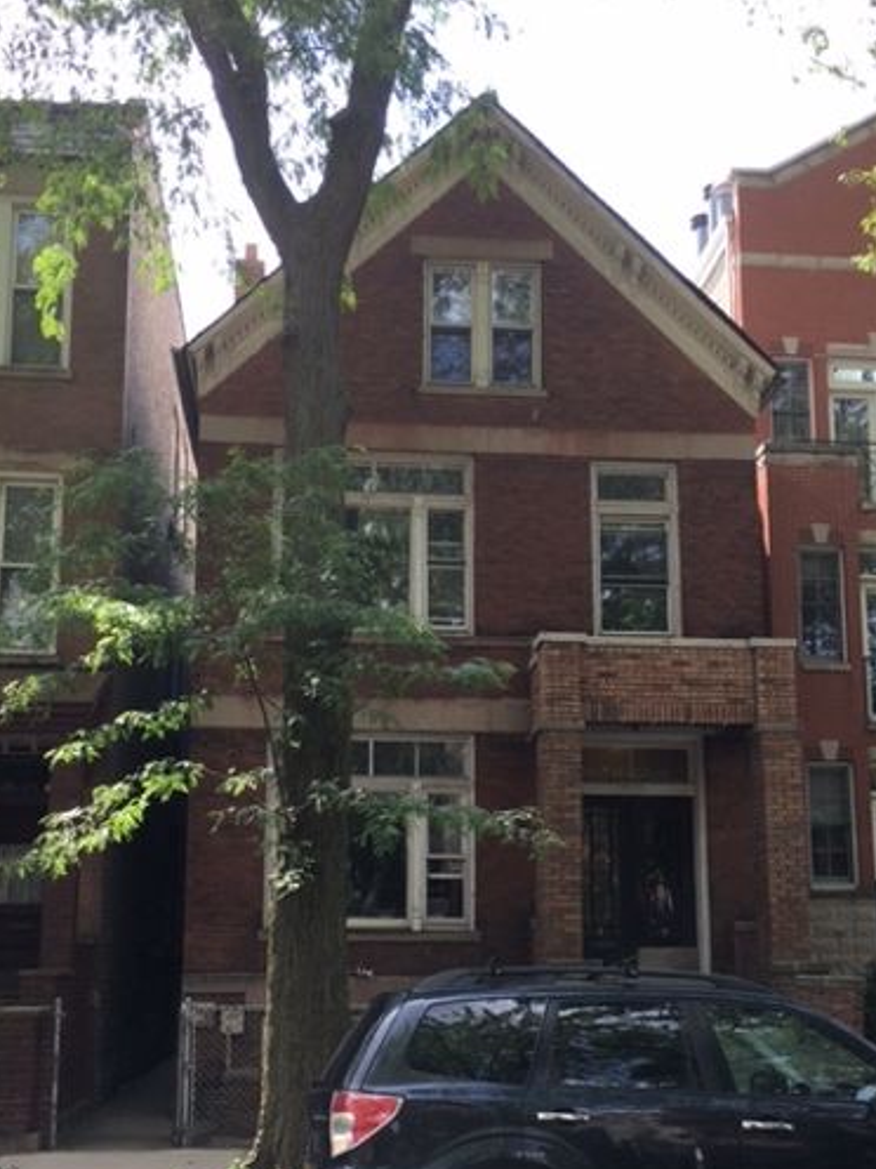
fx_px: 1316
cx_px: 457
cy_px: 744
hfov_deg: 36.8
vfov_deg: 47.3
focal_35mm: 39
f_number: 2.2
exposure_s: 1/290
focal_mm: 4.15
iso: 25
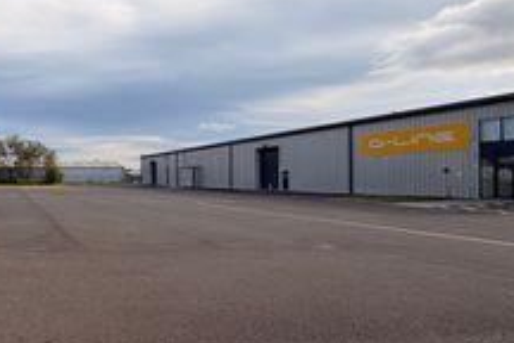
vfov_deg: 47.9
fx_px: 385
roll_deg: +1.0
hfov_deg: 58.9
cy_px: 179
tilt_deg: -0.6
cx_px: 64
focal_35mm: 27
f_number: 2.2
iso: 20
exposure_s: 1/779
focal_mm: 2.22
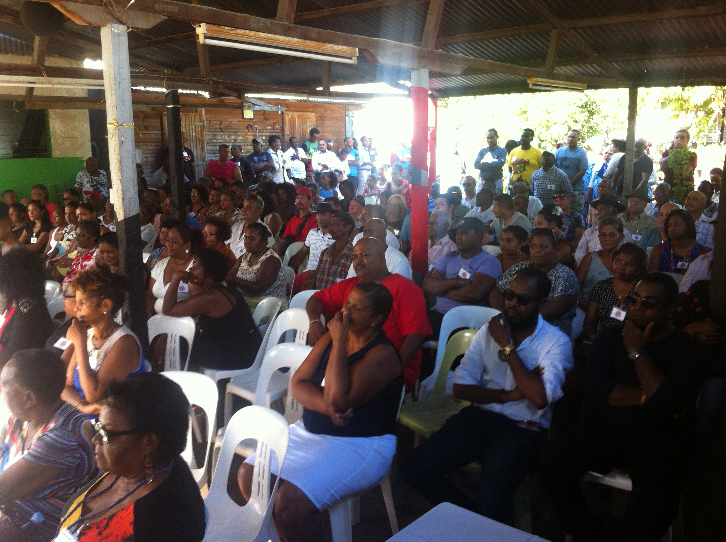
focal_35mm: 35
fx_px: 733
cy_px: 271
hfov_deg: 52.7
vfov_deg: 40.6
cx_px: 363
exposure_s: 1/40
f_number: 2.8
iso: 80
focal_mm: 3.85
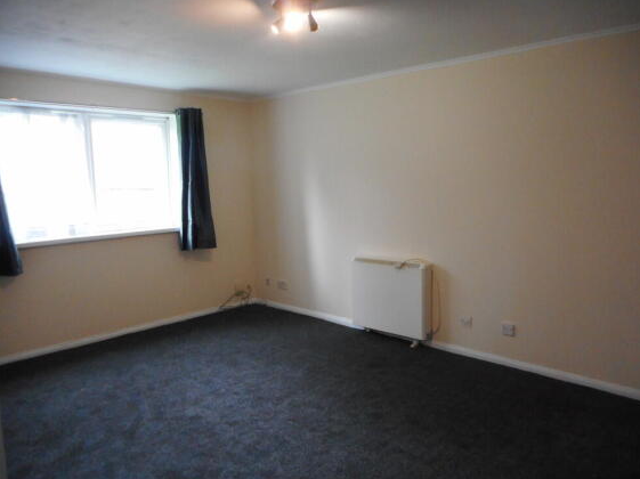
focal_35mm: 26
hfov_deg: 67.3
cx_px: 313
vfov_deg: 53.0
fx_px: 480
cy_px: 246
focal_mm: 4.5
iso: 400
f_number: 3.7
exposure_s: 1/30
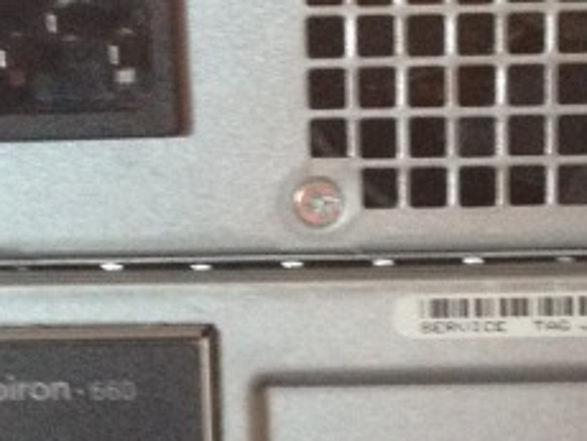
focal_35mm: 162
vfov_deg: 9.0
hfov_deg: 12.2
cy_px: 645
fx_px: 2750
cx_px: 385
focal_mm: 4.28
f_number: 2.4
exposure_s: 1/20
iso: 250
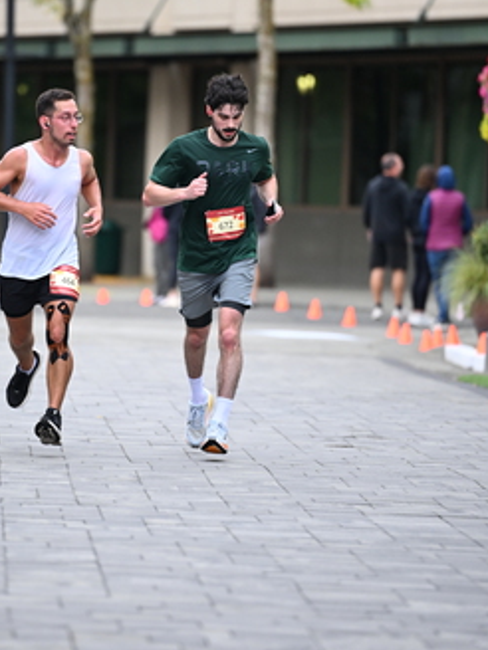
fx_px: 6071
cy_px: 216
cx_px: 140
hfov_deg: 4.6
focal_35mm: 323
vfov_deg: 6.1
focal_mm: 200
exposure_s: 1/1600
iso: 1000
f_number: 2.8
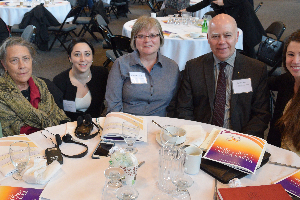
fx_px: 308
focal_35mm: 37
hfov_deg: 51.7
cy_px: 78
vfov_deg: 35.8
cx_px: 127
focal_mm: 18
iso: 1400
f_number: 5
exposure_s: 1/60
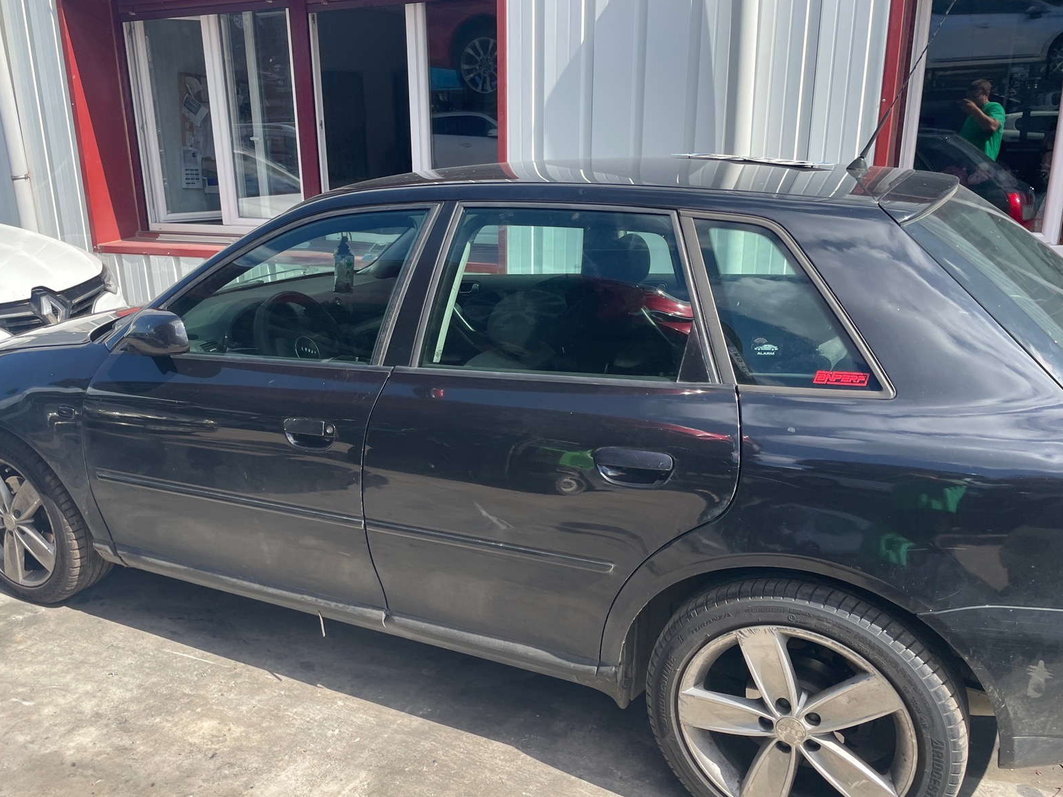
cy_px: 423
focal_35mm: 30
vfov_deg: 46.8
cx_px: 464
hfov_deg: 59.8
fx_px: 921
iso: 32
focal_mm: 4.2
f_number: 1.6
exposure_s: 1/1261
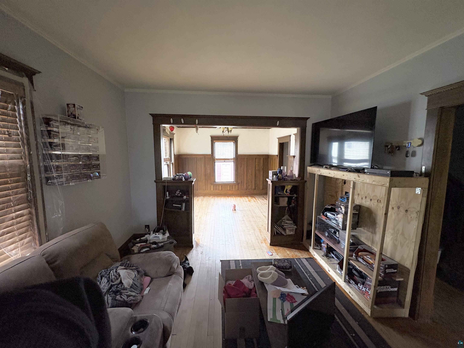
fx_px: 188
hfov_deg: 102.1
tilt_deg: -6.0
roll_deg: +0.2
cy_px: 174
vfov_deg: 85.7
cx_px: 232
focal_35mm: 14
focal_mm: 2.22
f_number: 2.2
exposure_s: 1/60
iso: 400
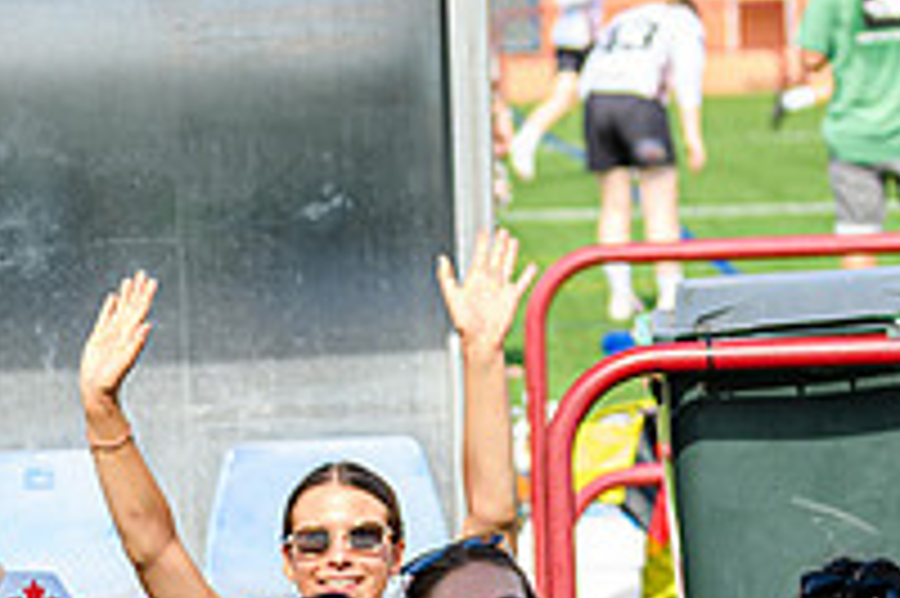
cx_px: -9
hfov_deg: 6.7
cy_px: 843
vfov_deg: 4.5
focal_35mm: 305
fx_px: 7619
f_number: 3.2
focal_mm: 70
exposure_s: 1/400
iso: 125
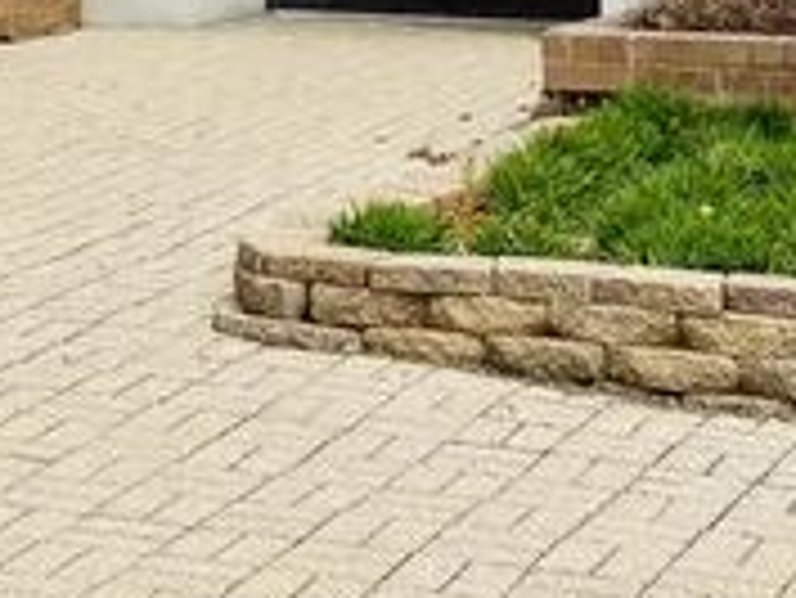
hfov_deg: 14.1
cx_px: 189
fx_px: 3198
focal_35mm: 139
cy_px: -351
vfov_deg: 10.3
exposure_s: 1/5319
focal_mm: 6.76
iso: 80
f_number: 1.78
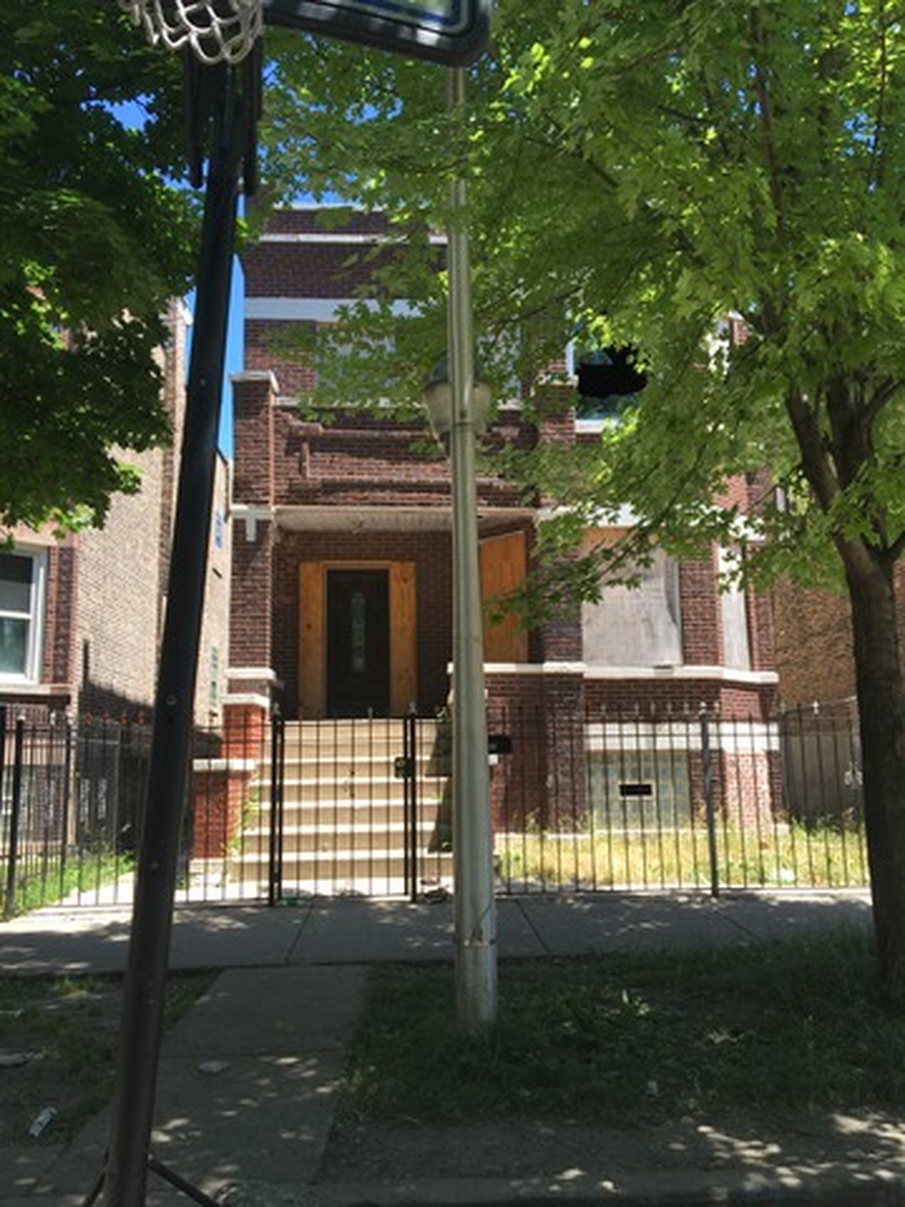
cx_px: 452
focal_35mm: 29
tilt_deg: +9.2
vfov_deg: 61.7
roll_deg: +0.9
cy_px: 604
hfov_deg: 48.2
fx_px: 1011
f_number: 2.2
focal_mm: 4.15
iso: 25
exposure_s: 1/422
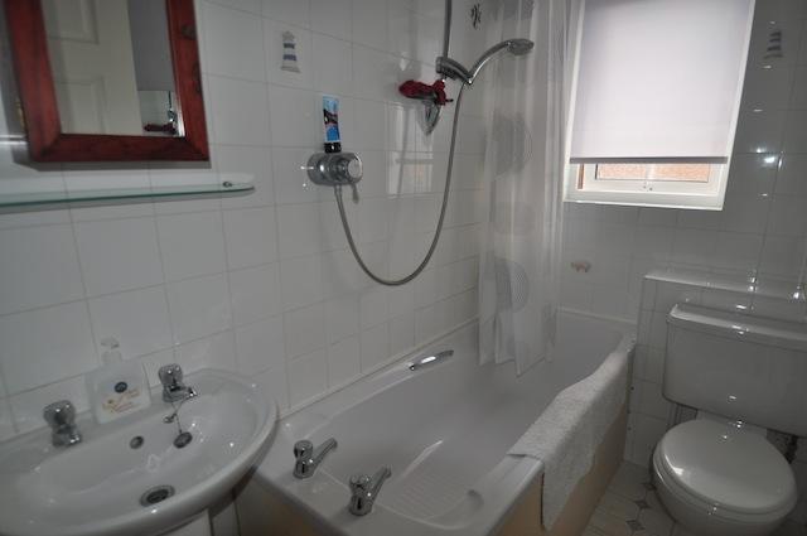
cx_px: 404
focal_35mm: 18
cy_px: 268
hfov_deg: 90.1
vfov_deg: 67.2
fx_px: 403
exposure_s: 1/125
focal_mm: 12
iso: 360
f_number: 3.8
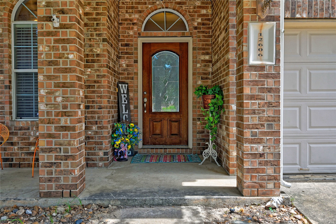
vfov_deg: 43.5
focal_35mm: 30
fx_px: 280
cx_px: 168
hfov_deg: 62.0
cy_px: 112
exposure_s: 1/100
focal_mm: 30
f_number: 8
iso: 400
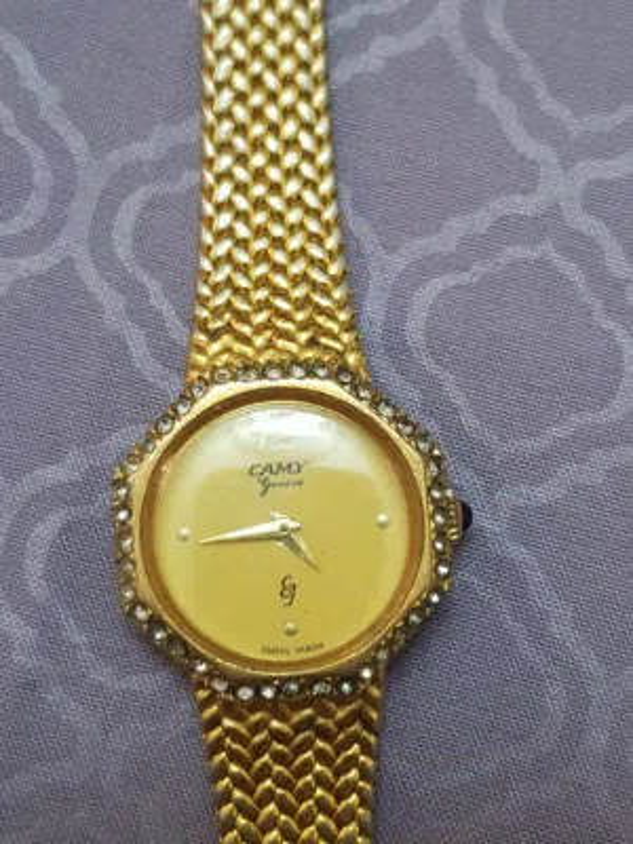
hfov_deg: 53.1
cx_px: 316
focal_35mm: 26
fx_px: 634
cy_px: 422
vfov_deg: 67.3
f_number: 1.7
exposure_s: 1/25
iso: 250
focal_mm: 4.2
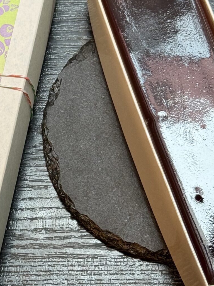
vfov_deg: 16.4
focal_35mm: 120
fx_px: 989
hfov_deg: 12.3
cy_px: 84
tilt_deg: -67.0
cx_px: 64
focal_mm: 6.76
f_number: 1.78
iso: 80
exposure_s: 1/50
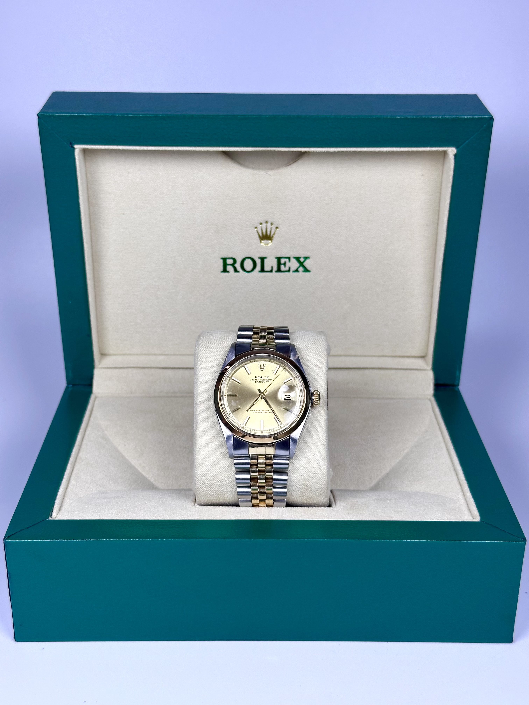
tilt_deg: -22.6
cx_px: 264
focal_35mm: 48
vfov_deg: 39.7
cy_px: 352
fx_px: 978
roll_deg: -2.0
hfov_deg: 30.3
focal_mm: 6.86
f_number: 1.78
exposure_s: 1/121
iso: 50
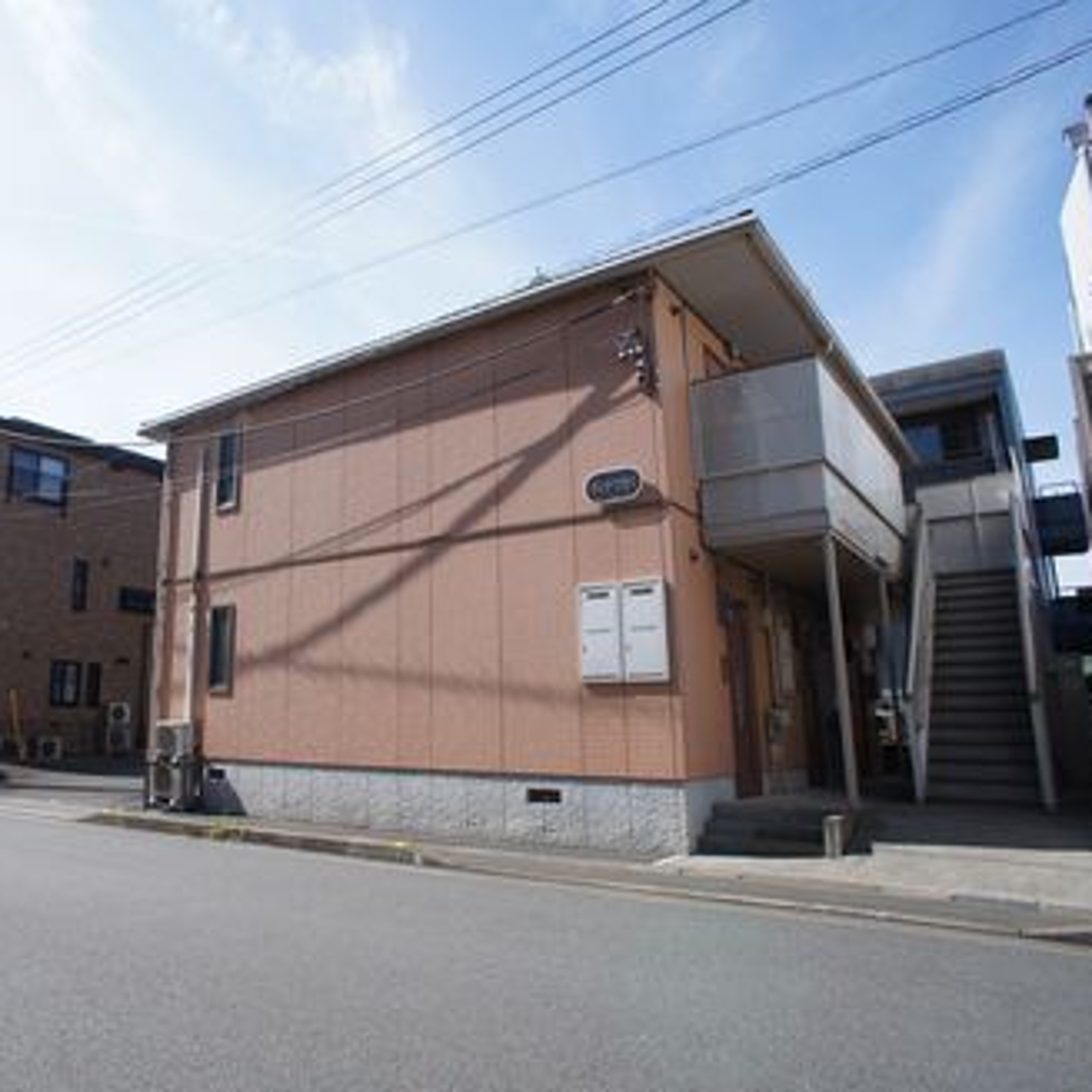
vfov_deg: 52.5
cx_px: 350
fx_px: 1106
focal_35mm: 31
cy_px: 548
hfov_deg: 51.4
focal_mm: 16
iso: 200
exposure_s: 1/500
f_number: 8
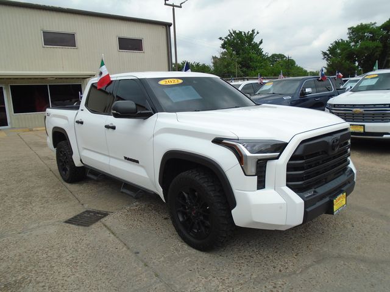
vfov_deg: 53.1
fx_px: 293
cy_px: 146
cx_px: 195
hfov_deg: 67.3
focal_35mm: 26
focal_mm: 4.6
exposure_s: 1/200
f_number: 8
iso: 100
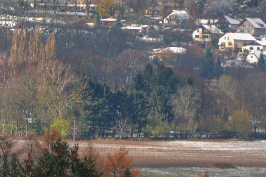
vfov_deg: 1.9
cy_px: -53
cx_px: -128
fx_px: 5458
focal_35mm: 739
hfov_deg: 2.8
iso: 140
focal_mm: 135
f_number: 8
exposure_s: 1/250
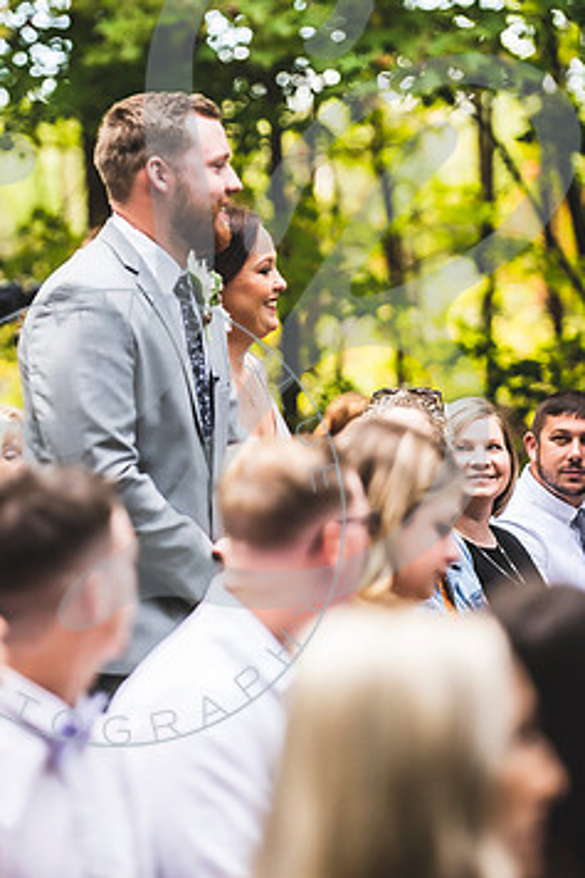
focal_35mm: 177
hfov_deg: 7.7
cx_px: 227
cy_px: 330
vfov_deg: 11.6
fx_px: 4318
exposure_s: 1/500
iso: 500
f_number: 2.8
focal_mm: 140
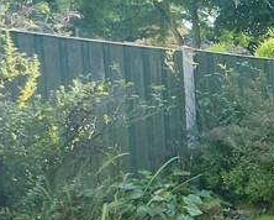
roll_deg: +0.1
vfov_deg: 24.1
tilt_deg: -4.6
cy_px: 156
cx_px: 557
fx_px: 511
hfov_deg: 18.5
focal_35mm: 63
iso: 40
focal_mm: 2.22
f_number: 2.2
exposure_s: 1/150
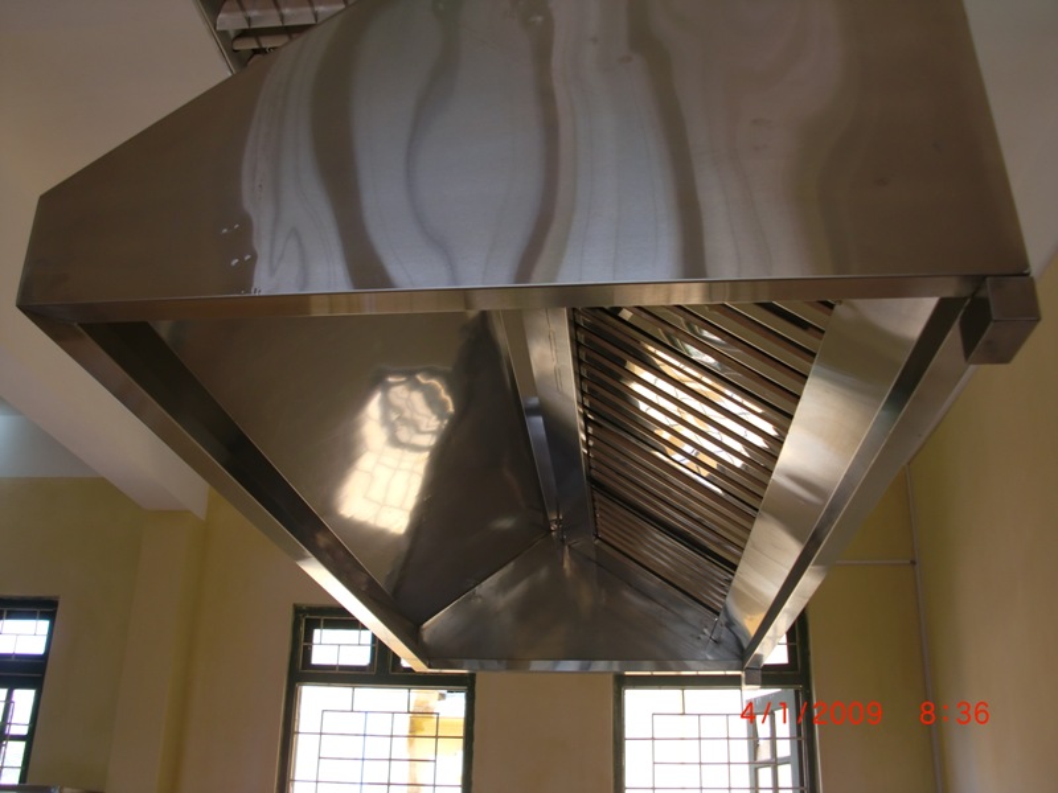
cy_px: 396
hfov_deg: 51.4
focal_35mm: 36
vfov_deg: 39.7
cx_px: 529
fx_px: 1100
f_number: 2.8
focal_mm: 6.3
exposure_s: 1/60
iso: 64
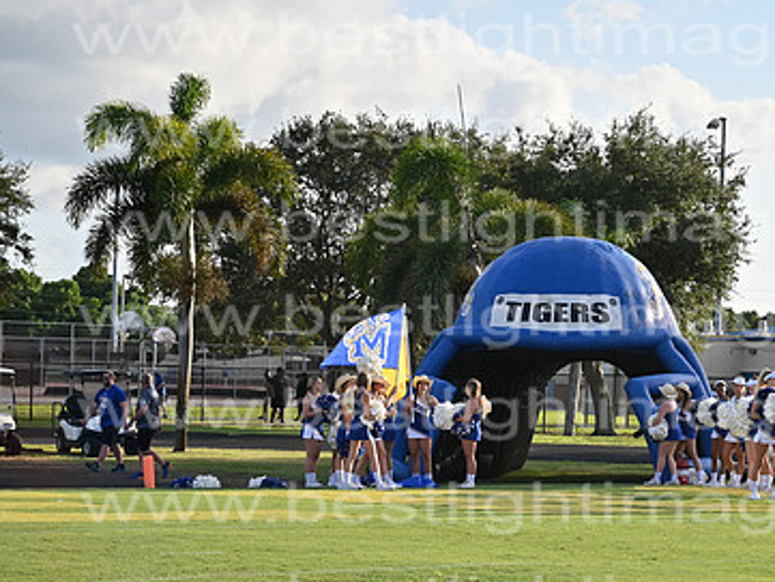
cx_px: 567
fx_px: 2419
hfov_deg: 18.1
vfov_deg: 13.7
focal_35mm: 108
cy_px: 367
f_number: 4
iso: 800
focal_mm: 70
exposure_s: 1/8000
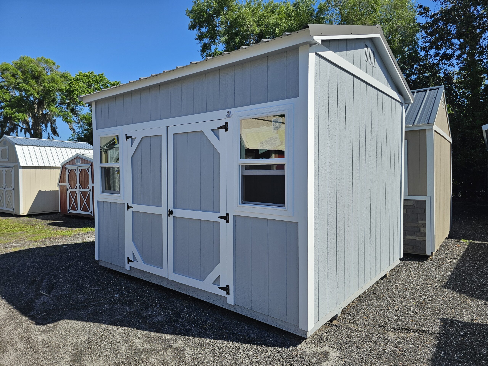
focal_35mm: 23
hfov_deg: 73.9
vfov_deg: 58.9
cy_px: 183
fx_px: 324
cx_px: 244
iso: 25
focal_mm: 6.3
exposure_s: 1/2000
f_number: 1.7
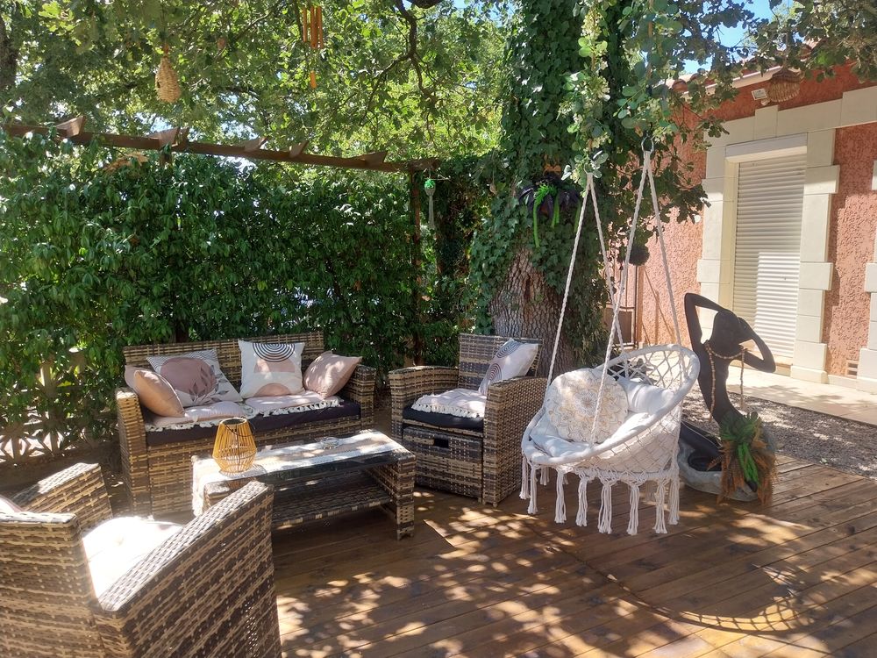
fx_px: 659
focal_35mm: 26
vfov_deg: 53.1
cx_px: 438
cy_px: 329
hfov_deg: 67.3
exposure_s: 1/213
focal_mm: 4
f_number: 1.8
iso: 25
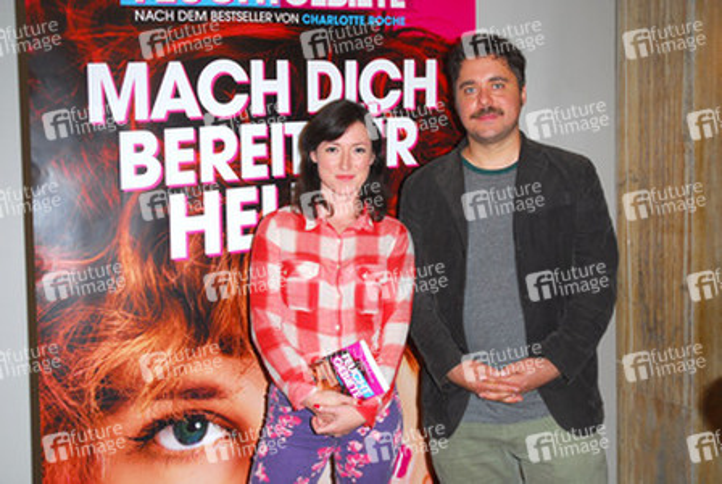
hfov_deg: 47.9
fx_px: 813
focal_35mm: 40
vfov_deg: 33.1
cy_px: 242
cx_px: 361
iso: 200
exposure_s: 1/60
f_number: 5
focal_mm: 27
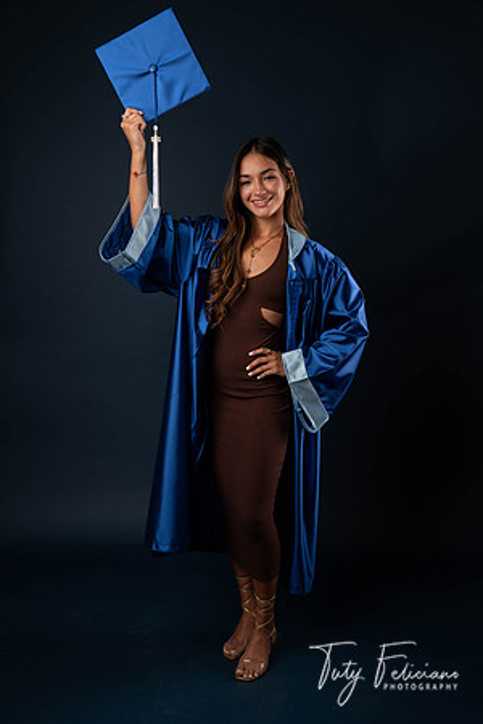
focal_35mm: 44
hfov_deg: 30.5
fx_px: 885
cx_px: 242
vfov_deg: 44.5
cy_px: 362
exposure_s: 1/100
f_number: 5.6
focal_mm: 44
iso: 200
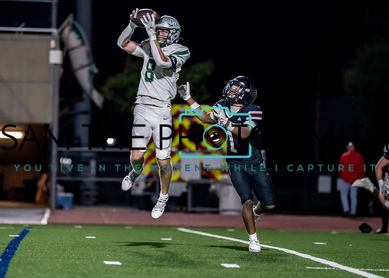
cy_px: 176
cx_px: 124
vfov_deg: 5.2
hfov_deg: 7.3
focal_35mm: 275
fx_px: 3039
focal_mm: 200
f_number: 2.8
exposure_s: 1/1250
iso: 3200
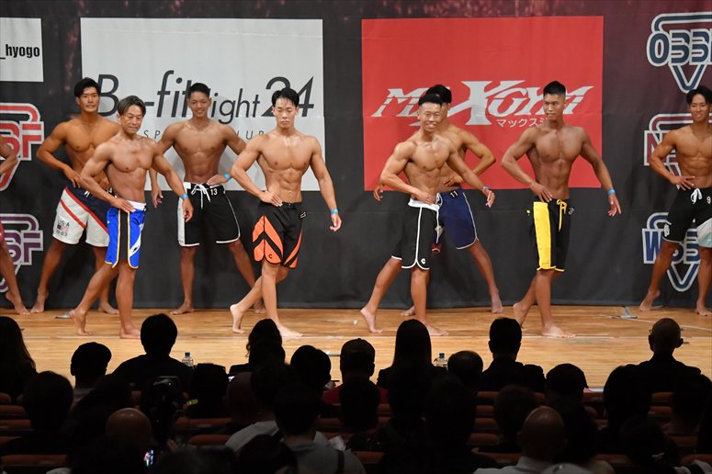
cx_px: 356
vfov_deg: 8.7
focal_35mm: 157
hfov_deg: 13.1
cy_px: 237
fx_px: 3104
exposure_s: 1/400
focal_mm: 105
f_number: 5.6
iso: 8000
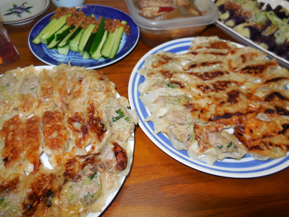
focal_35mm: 27
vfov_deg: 51.3
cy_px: 100
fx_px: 225
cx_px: 137
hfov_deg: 65.3
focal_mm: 4.5
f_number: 3.1
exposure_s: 1/25
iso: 125
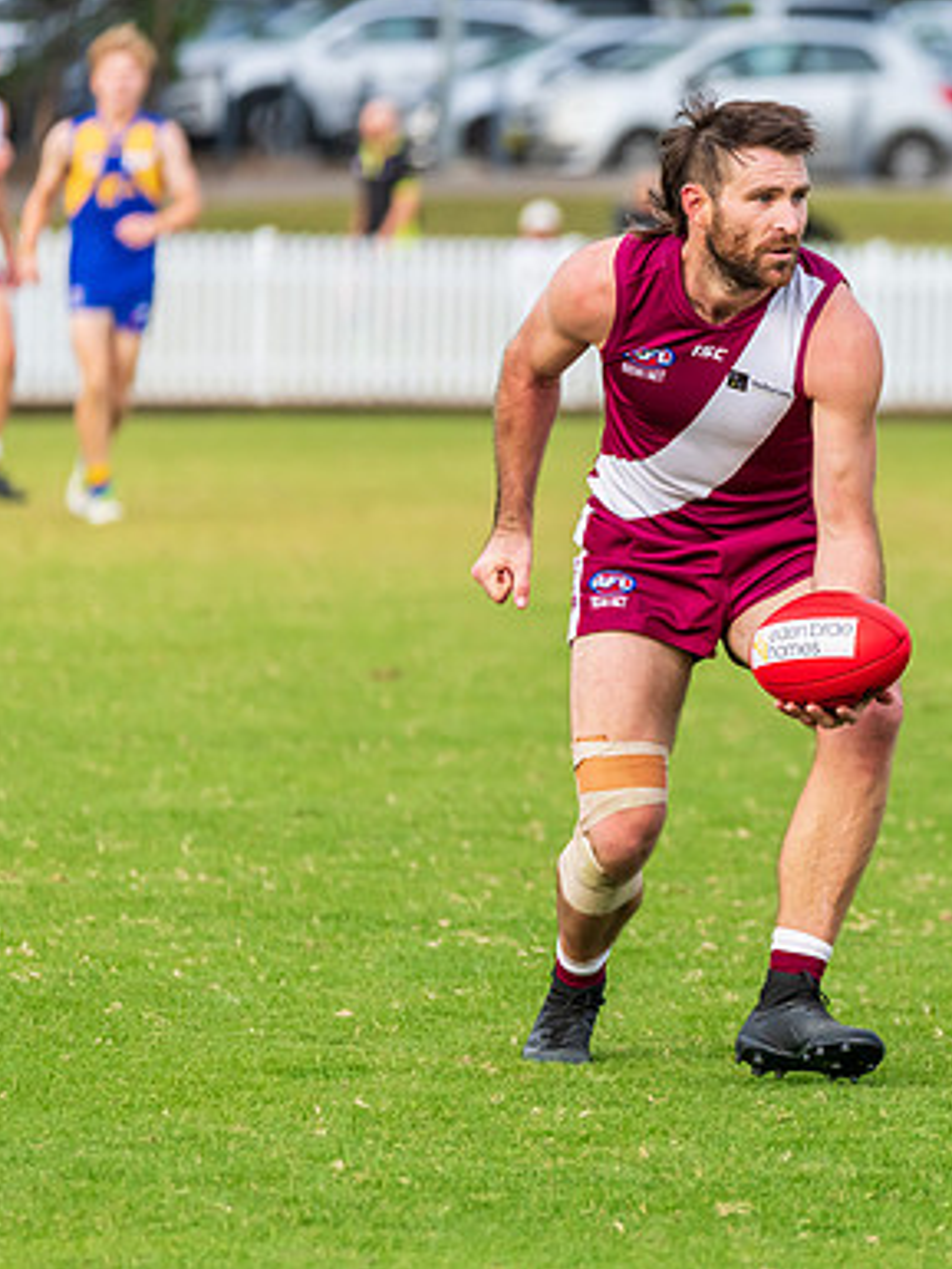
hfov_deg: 3.2
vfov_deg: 4.3
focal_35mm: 464
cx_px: 919
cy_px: 634
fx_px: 17005
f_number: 5.6
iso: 800
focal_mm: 320
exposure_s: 1/1600
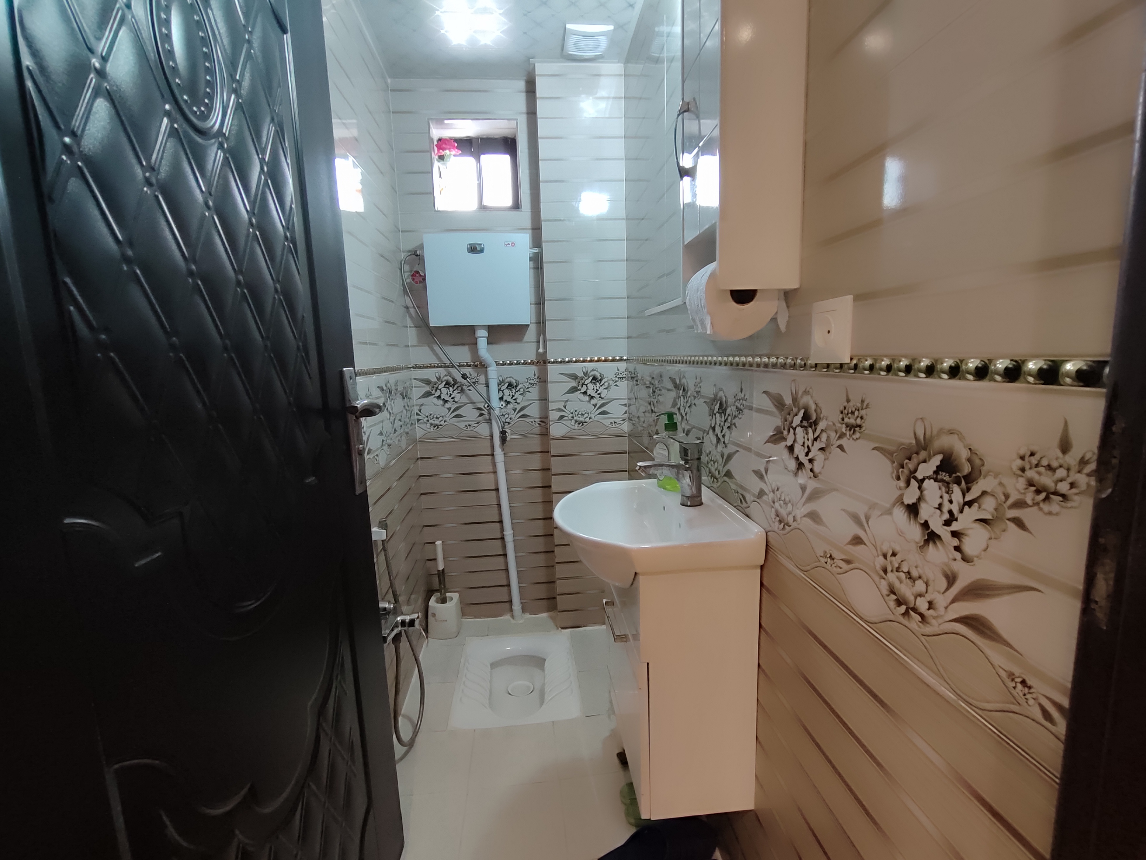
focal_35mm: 13
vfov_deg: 89.9
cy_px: 430
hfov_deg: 106.2
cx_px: 573
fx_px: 430
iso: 266
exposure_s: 1/33
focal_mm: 1.66
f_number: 2.2
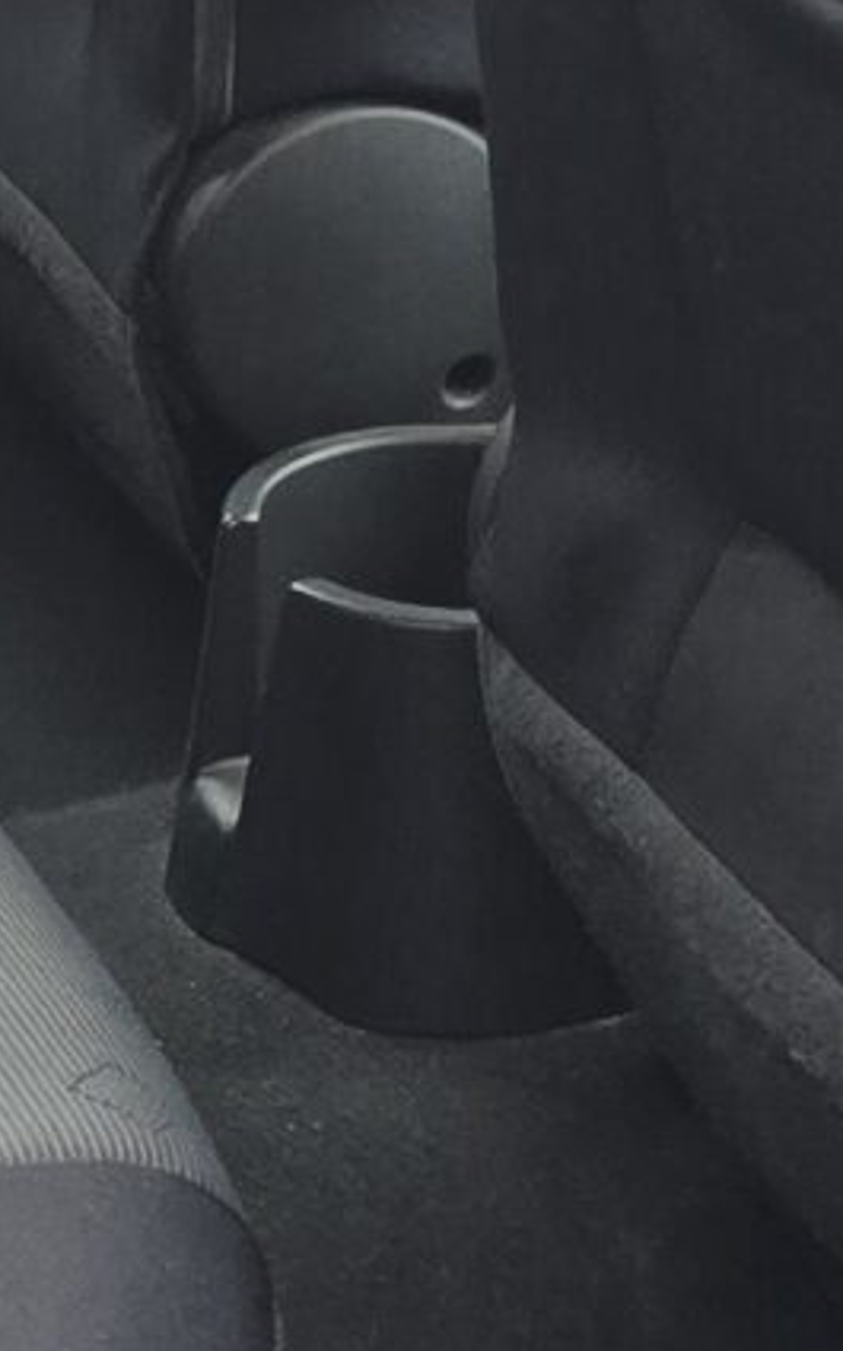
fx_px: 5413
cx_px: -954
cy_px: -547
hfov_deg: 8.4
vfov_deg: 13.6
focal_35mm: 147
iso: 100
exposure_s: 1/180
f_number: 1.7
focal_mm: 6.3
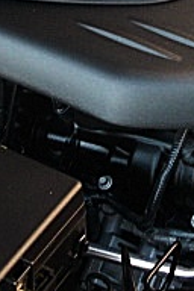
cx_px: 117
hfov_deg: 11.0
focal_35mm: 125
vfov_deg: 16.2
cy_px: 48
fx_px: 1010
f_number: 2.8
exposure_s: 1/60
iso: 400
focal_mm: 6.3
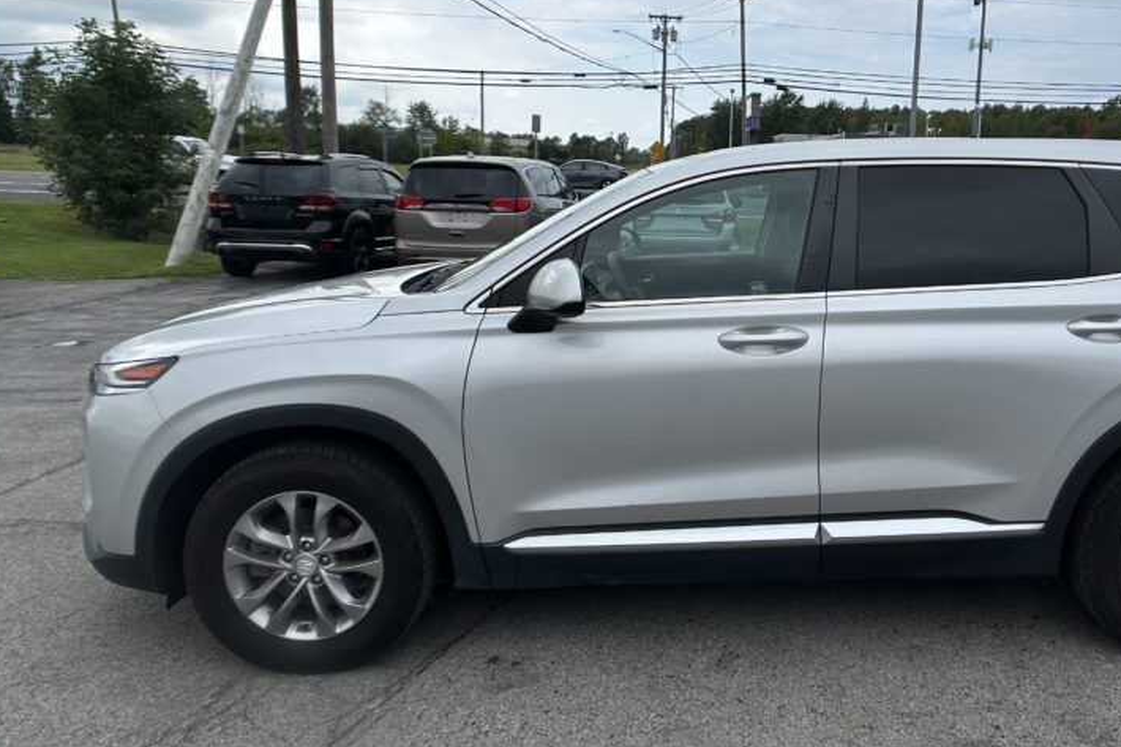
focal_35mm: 39
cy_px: 283
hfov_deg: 49.0
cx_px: 714
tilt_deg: -6.8
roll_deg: -1.9
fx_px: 1214
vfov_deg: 34.0
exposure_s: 1/4630
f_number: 1.5
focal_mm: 5.7
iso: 50
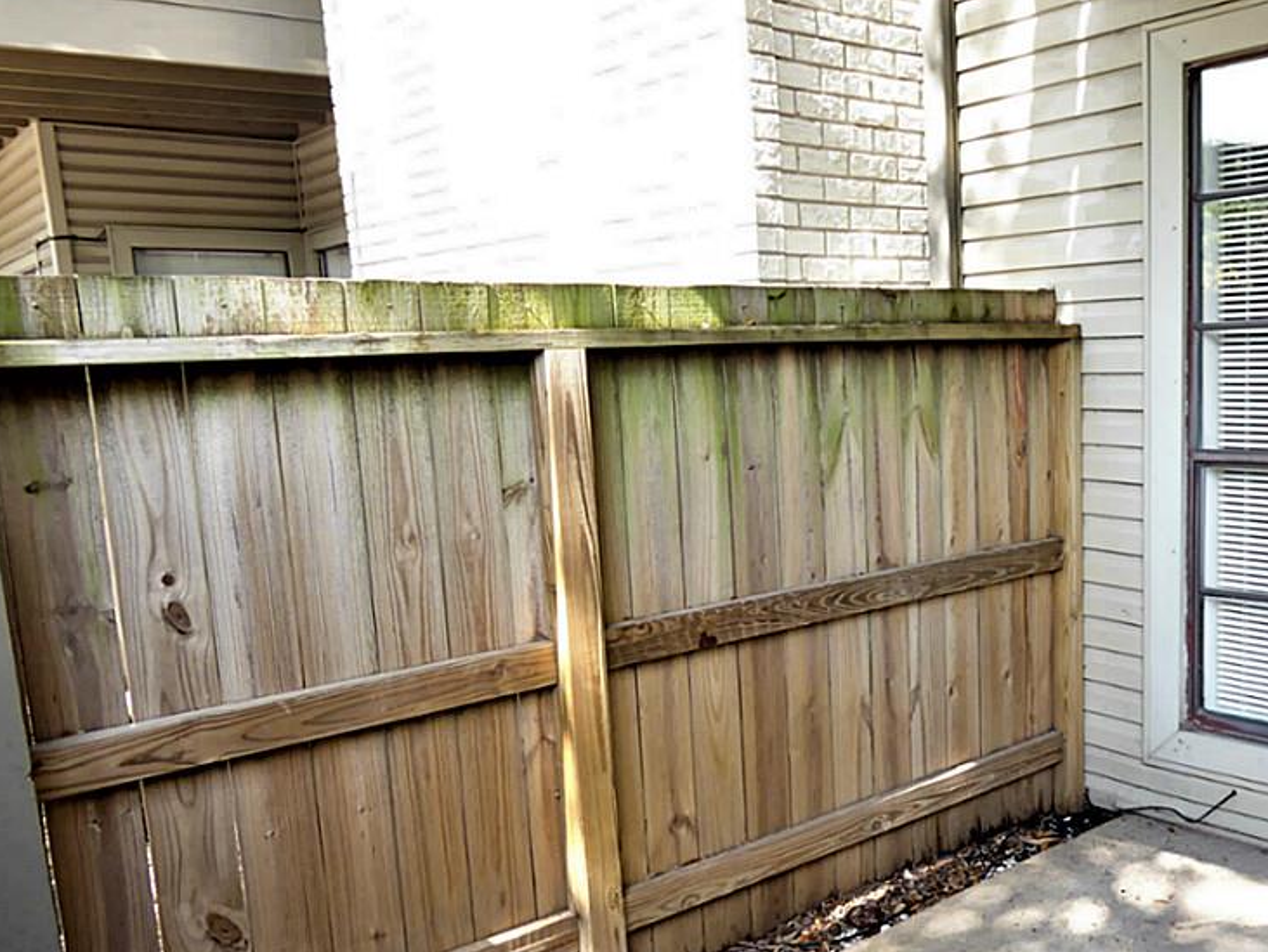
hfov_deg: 51.8
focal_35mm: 35
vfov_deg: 40.6
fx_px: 1283
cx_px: 827
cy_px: 567
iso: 125
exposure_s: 1/60
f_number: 3.3
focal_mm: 4.3
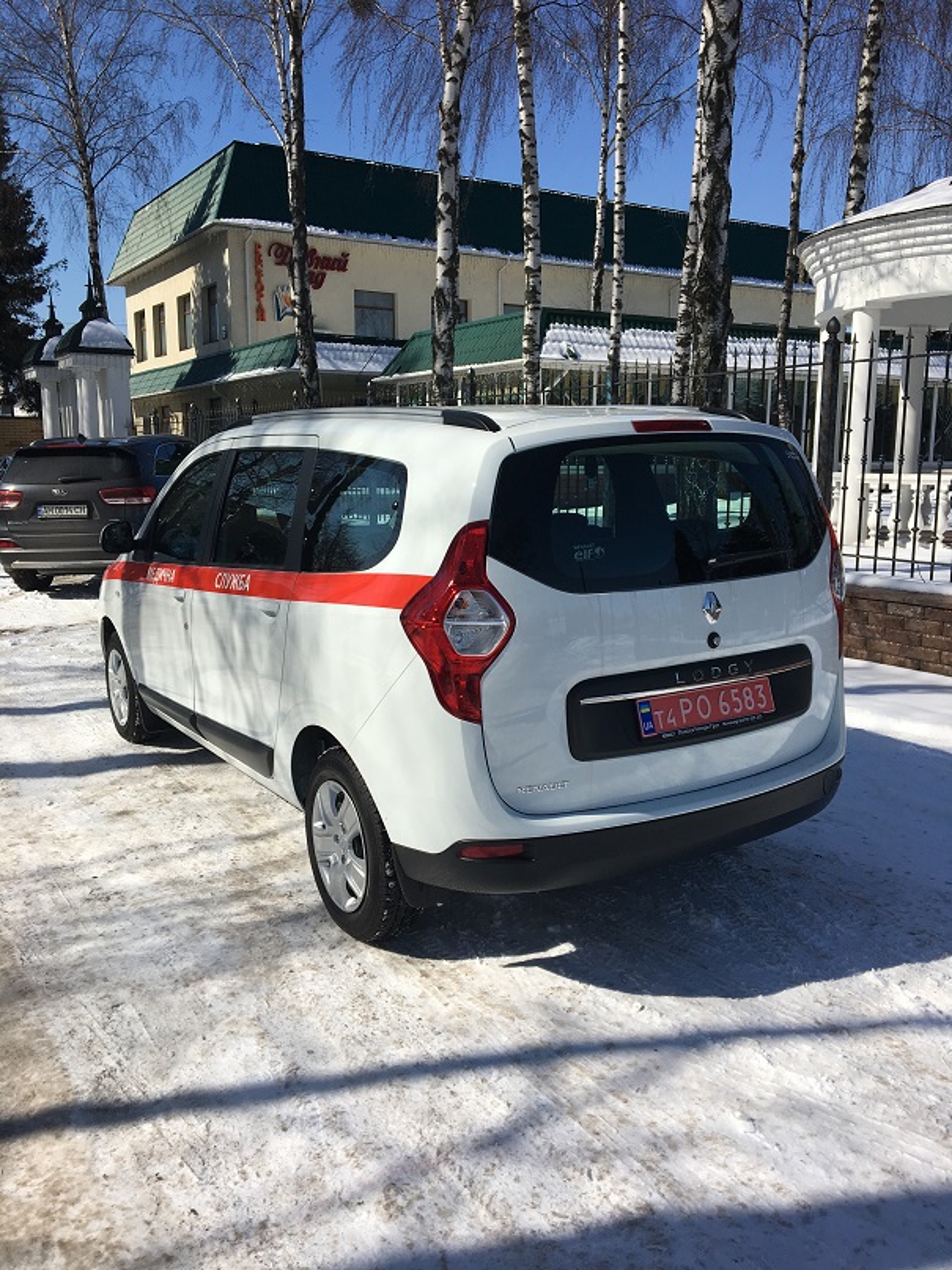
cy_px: 635
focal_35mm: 29
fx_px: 1064
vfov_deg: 61.7
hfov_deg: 48.2
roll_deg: +0.0
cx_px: 476
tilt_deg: -9.1
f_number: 2.2
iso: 25
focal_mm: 4.15
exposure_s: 1/3205
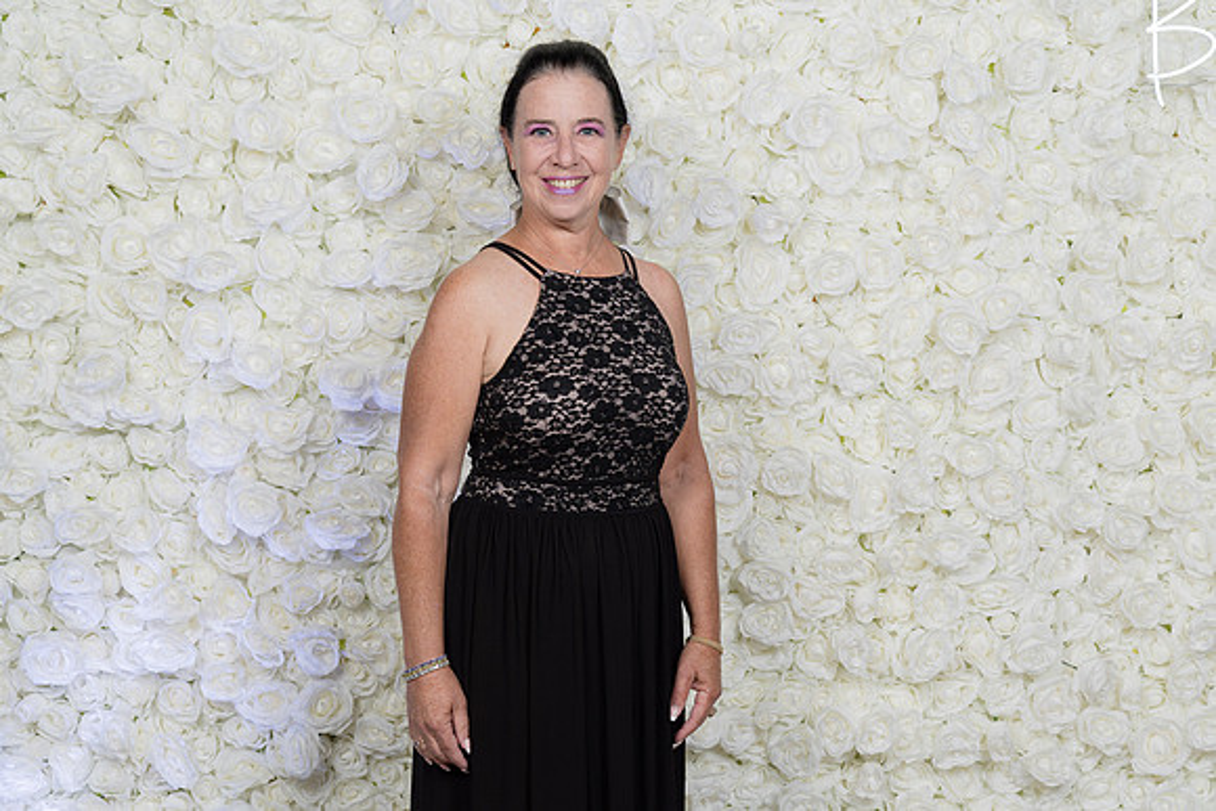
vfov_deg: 21.3
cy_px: 406
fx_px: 2162
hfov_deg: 31.4
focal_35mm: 64
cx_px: 608
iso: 500
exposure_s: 1/200
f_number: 5.6
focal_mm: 64
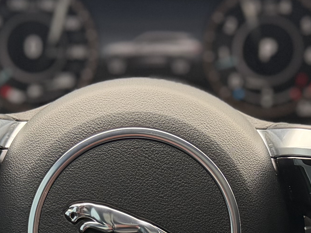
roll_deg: -1.6
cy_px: 223
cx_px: 173
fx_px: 935
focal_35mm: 104
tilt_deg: -24.6
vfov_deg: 14.1
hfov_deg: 18.9
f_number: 1.78
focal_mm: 6.76
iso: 200
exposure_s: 1/174
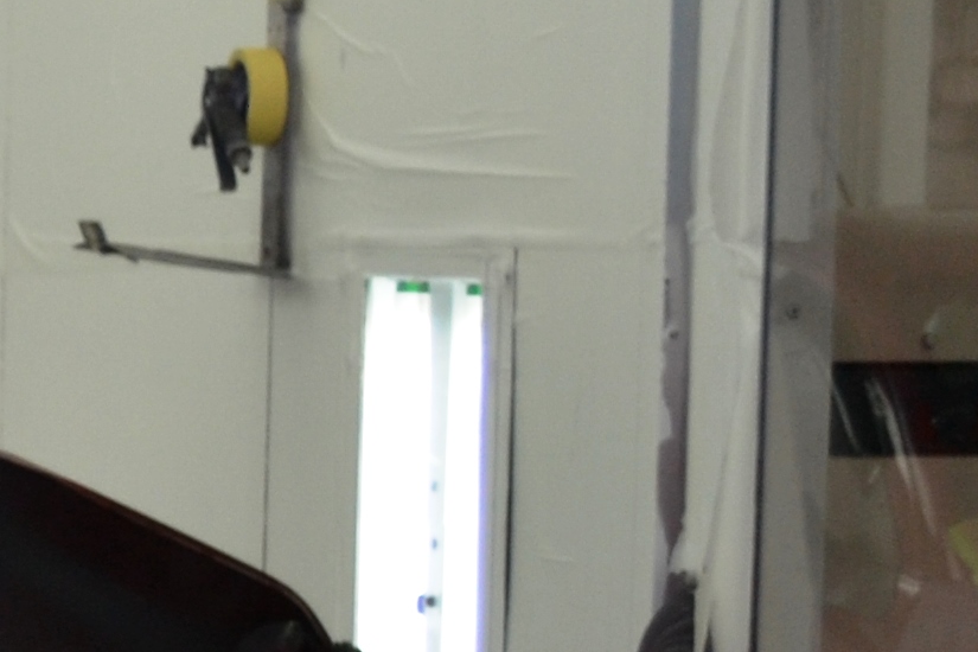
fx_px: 5460
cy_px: 747
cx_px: -1688
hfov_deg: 8.8
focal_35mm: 201
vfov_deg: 6.8
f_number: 4
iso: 180
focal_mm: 24
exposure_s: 1/125
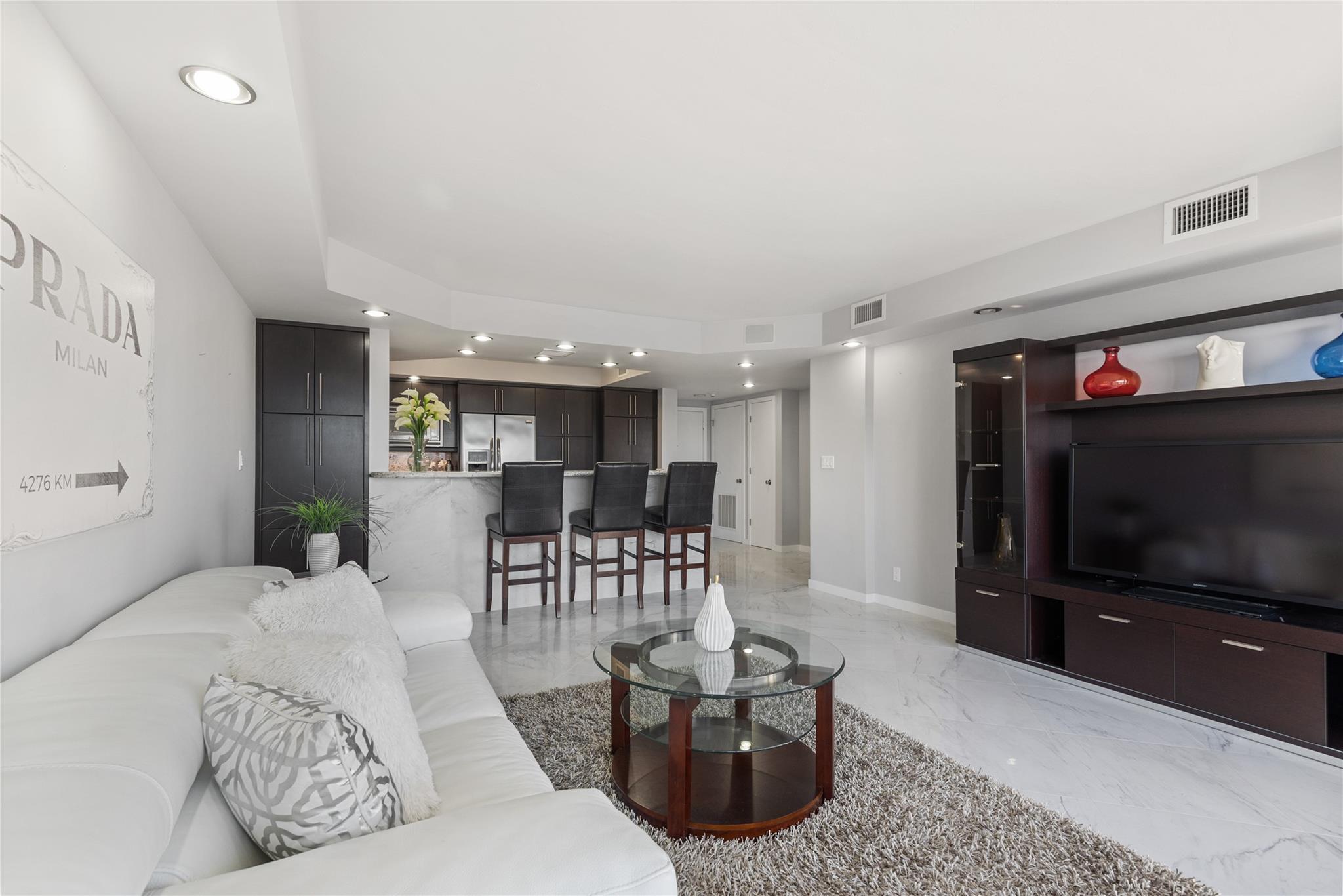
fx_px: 597
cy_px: 448
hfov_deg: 96.7
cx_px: 672
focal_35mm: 16
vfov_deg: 73.8
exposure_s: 1/15
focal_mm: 16
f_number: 8
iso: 250
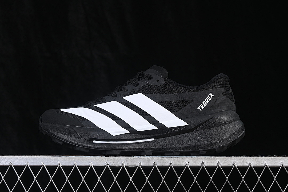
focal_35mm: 75
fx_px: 600
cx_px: 144
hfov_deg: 27.0
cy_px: 96
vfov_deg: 18.2
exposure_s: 1/60
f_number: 6.3
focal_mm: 50
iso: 160
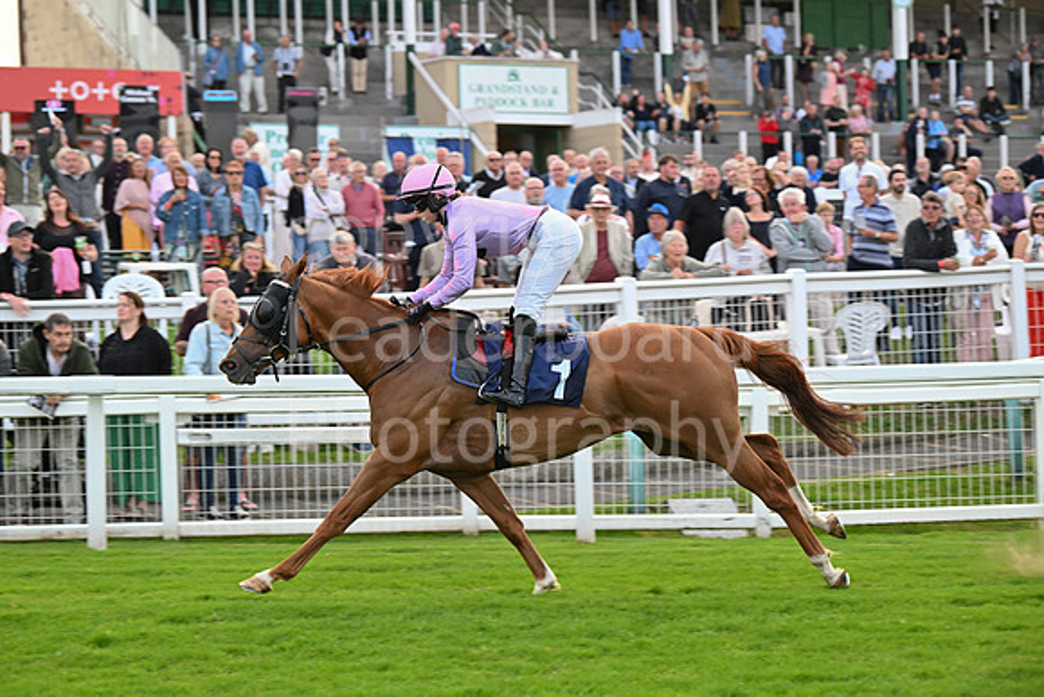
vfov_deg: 13.4
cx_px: 522
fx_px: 2959
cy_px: 348
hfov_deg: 20.0
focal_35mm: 102
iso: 1250
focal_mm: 102
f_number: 4
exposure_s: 1/640
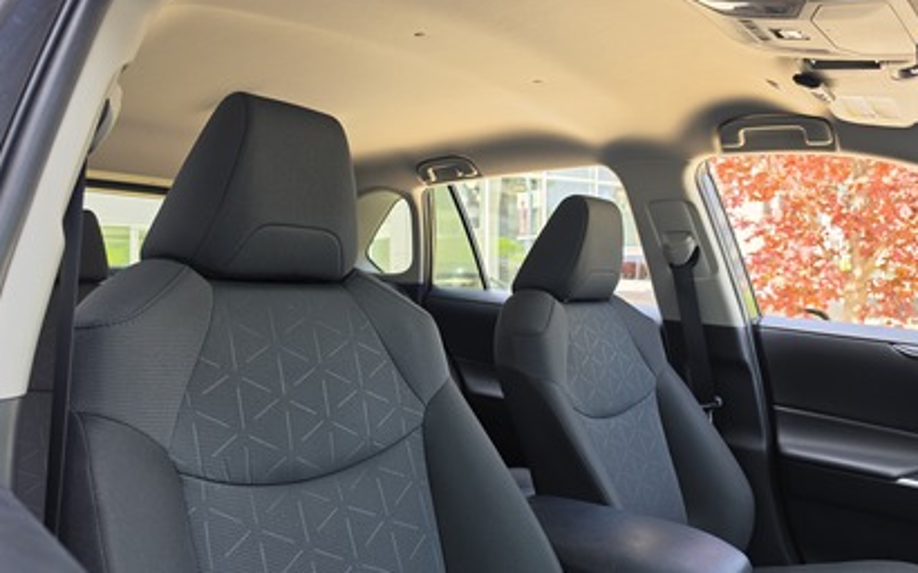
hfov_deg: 72.6
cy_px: 267
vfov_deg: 49.2
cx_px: 452
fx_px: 625
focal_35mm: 25
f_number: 1.4
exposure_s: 1/180
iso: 25
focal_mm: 6.5
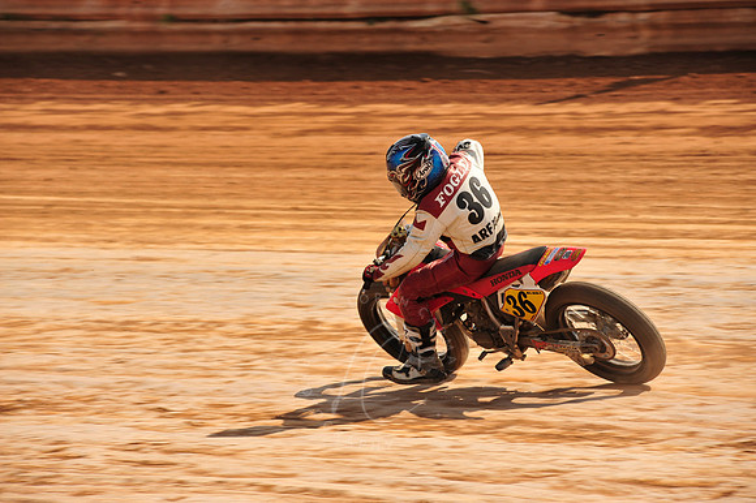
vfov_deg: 6.9
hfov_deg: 10.3
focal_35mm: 200
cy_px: 252
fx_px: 4197
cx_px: 378
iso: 200
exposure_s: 1/400
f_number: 9
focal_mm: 200
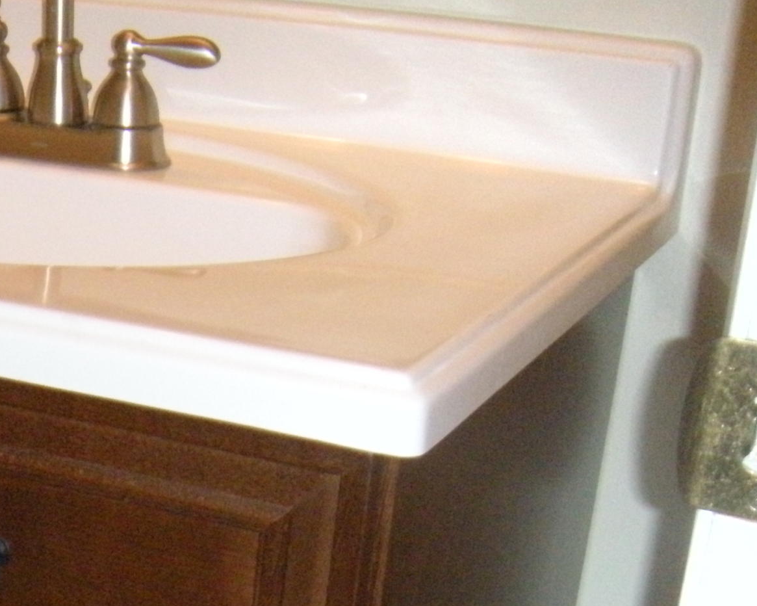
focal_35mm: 88
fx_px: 1972
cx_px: -205
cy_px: 705
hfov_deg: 20.1
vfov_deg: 16.8
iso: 400
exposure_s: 1/60
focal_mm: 5.9
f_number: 3.8
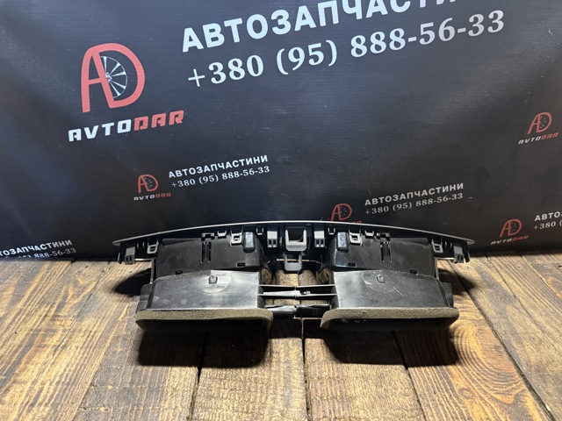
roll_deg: +0.6
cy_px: 210
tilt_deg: -24.8
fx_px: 390
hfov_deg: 71.6
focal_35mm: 24
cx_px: 281
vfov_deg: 56.8
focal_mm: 6.76
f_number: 1.78
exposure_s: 1/33
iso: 800
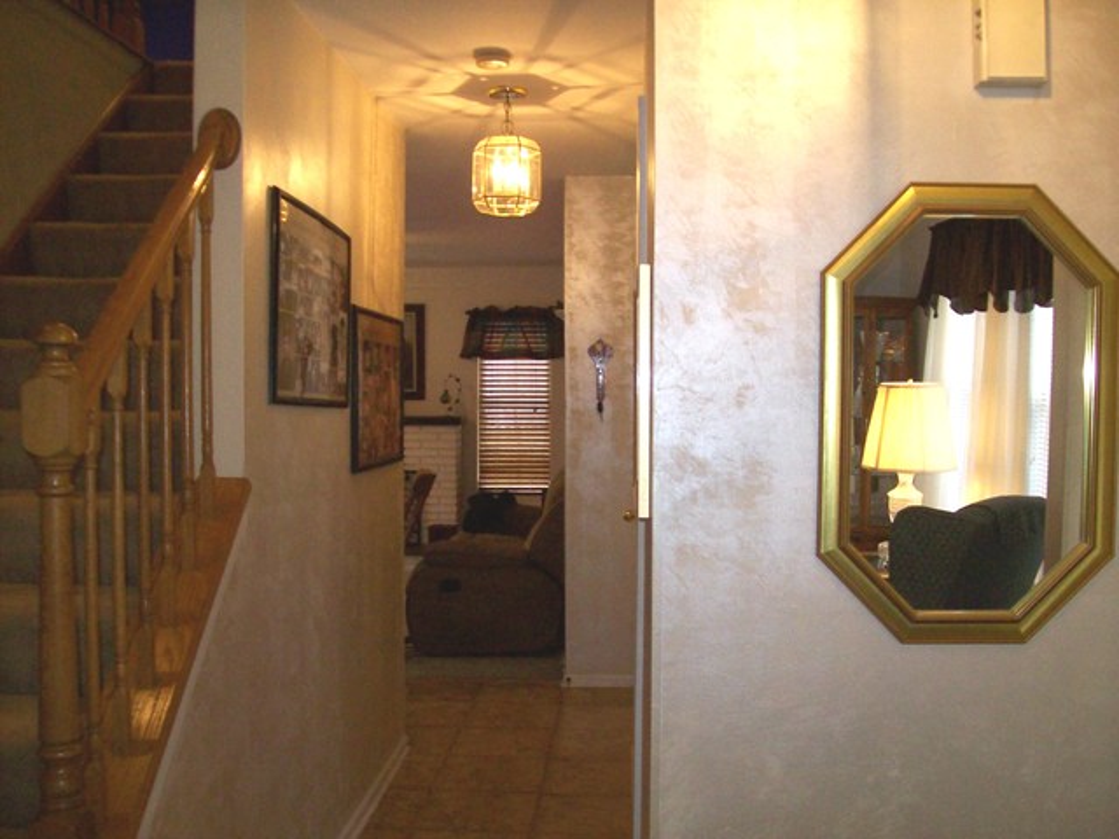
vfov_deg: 39.7
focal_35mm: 36
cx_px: 560
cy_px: 420
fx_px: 1164
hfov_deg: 51.4
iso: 200
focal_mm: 6
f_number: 2.7
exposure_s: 1/64
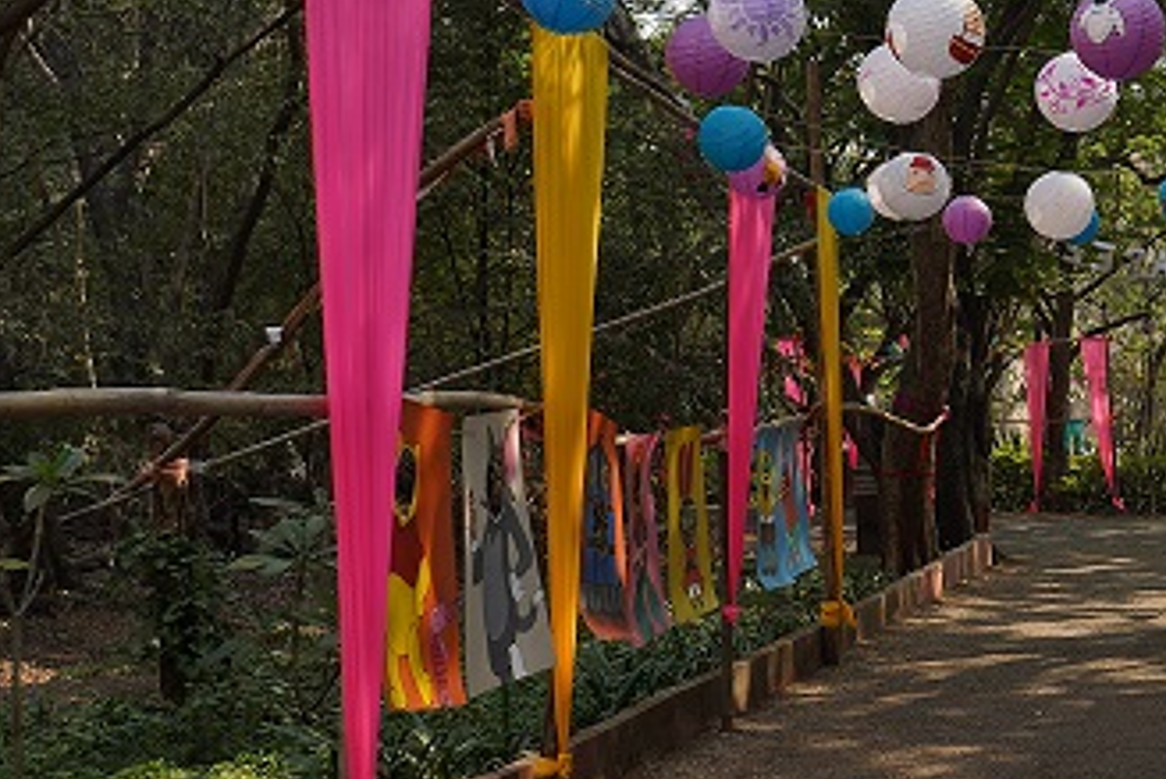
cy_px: 349
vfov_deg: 21.3
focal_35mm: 64
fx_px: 2074
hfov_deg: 29.4
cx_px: 1152
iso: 160
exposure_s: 1/400
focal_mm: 28
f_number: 5.6
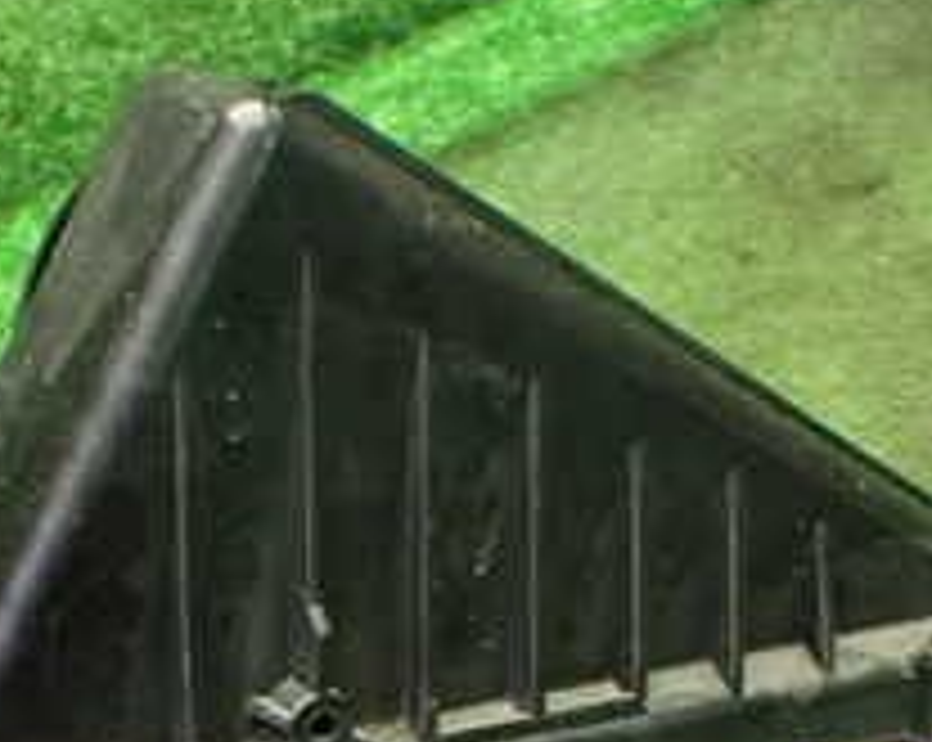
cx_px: 270
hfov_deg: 22.4
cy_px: 944
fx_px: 2341
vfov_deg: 17.0
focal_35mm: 85
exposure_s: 1/60
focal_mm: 5.4
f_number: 2.3
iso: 800
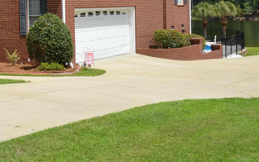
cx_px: 14
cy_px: 14
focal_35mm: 60
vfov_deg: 21.1
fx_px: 423
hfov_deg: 31.9
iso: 100
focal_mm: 20
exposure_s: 1/200
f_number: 9
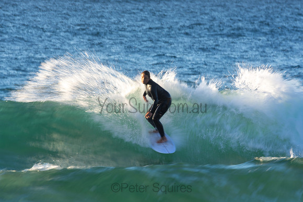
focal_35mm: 750
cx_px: 152
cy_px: 101
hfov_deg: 2.7
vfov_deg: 1.8
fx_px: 6314
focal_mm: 500
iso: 100
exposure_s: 1/25
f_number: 16
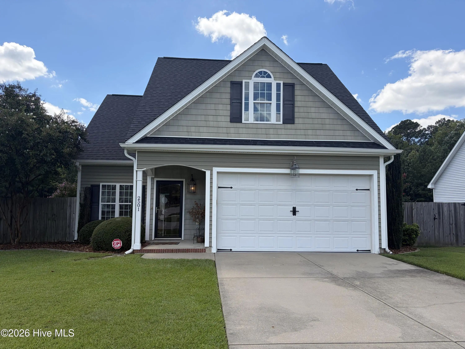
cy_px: 174
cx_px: 232
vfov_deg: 53.1
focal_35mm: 26
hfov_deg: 67.3
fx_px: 349
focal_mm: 5.96
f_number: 1.6
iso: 64
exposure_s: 1/2985
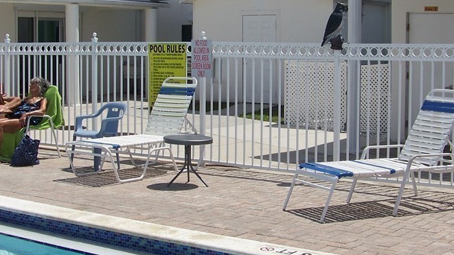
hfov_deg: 31.9
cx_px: 242
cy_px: 95
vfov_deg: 18.2
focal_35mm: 66
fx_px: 794
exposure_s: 1/1000
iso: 64
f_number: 4
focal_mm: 5.85
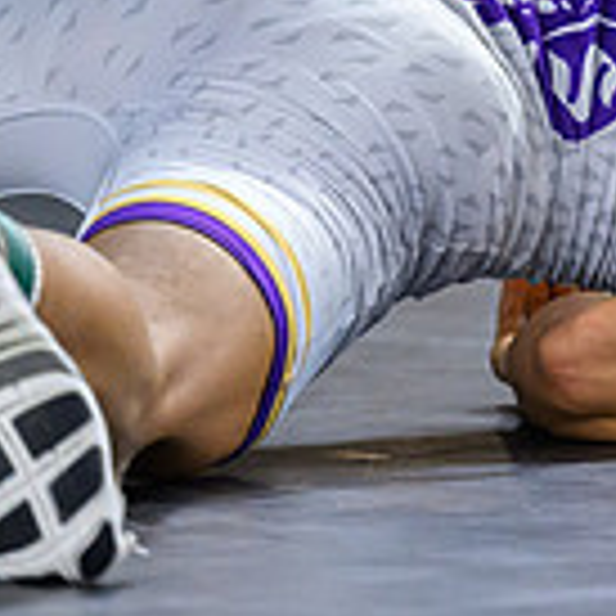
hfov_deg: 2.9
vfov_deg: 2.9
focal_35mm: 602
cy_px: -96
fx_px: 12120
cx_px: 1137
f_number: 2.8
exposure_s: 1/800
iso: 4000
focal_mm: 150
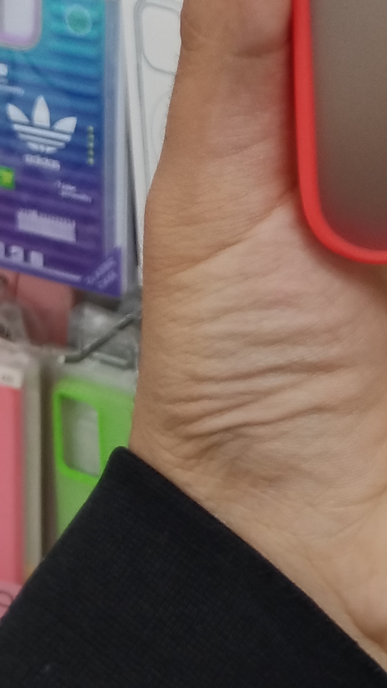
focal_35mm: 93
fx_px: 1697
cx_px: 537
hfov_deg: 12.5
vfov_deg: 20.6
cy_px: -244
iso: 510
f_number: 1.8
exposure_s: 1/100
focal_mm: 4.7
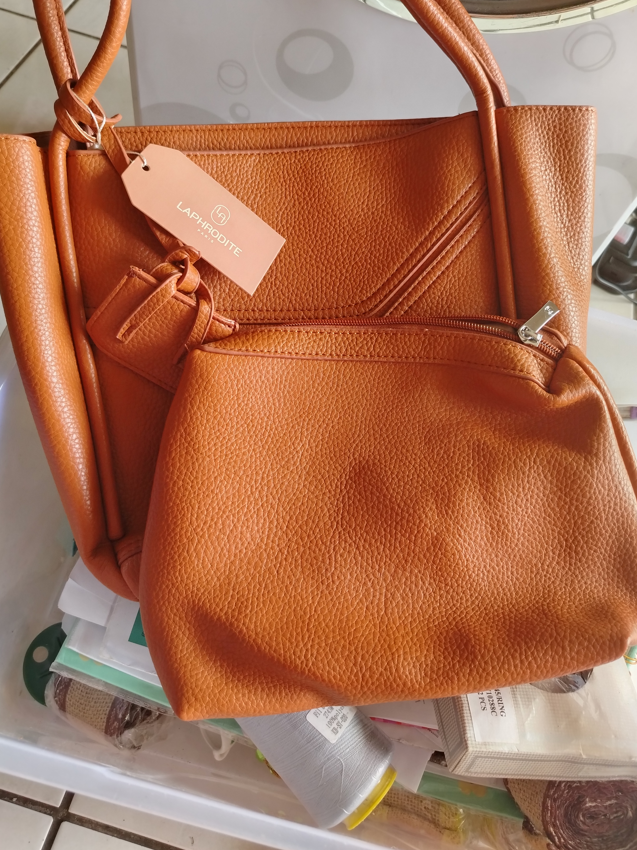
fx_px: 662
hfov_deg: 51.4
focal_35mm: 27
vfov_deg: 65.1
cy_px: 378
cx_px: 317
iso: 284
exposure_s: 1/33.3
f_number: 1.75
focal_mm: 5.25
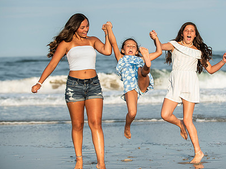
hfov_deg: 18.0
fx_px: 711
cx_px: 139
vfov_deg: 13.6
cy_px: 70
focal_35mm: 109
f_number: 3.2
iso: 250
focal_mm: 78
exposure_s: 1/4000
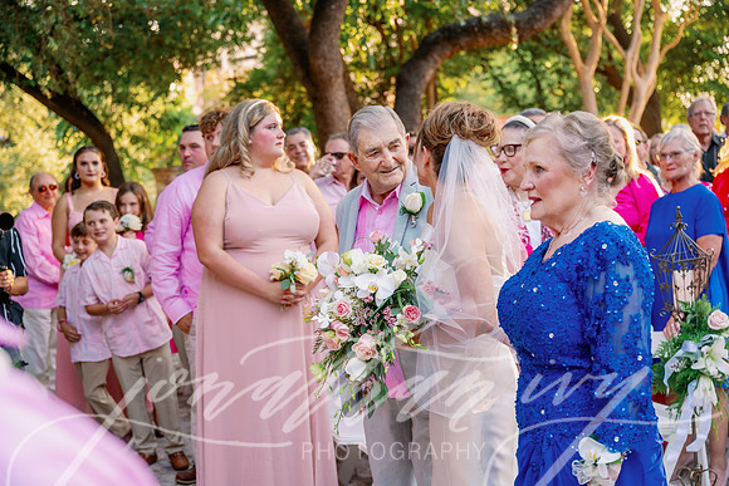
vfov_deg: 26.5
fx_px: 1033
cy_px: 243
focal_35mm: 51
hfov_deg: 38.9
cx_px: 364
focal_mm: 51
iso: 320
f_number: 3.5
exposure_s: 1/200
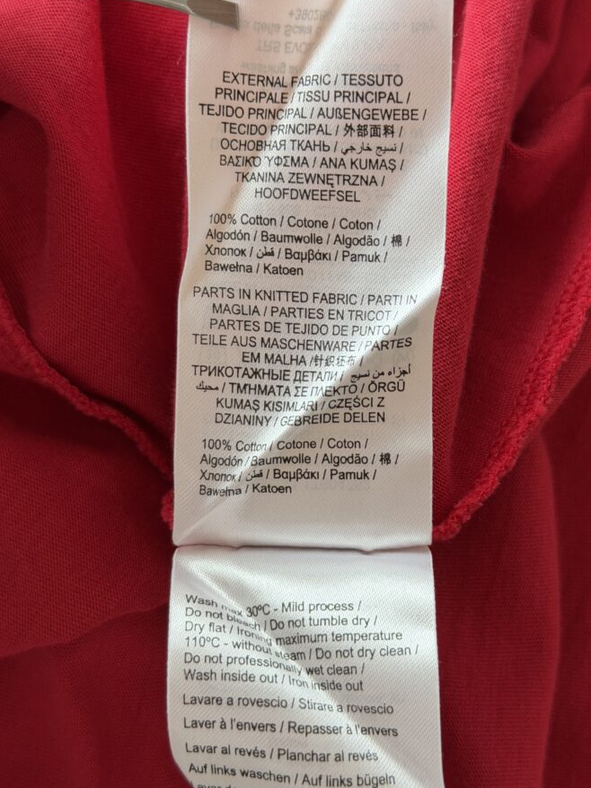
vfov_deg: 34.4
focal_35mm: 56
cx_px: 323
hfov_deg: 26.1
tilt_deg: -85.6
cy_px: 406
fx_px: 1275
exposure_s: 1/121
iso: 80
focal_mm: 6.76
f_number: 1.78
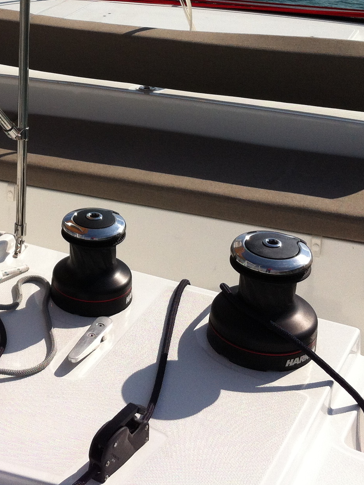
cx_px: 36
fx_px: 1023
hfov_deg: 19.8
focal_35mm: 73
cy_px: 114
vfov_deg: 26.3
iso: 80
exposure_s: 1/3771
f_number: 2.8
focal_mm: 3.85
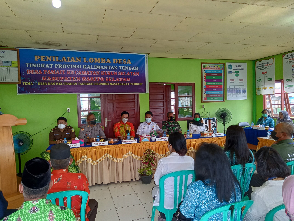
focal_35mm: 28
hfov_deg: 63.4
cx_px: 147
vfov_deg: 49.7
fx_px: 238
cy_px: 110
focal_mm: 3.65
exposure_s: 1/33.3
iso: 121
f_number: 2.2
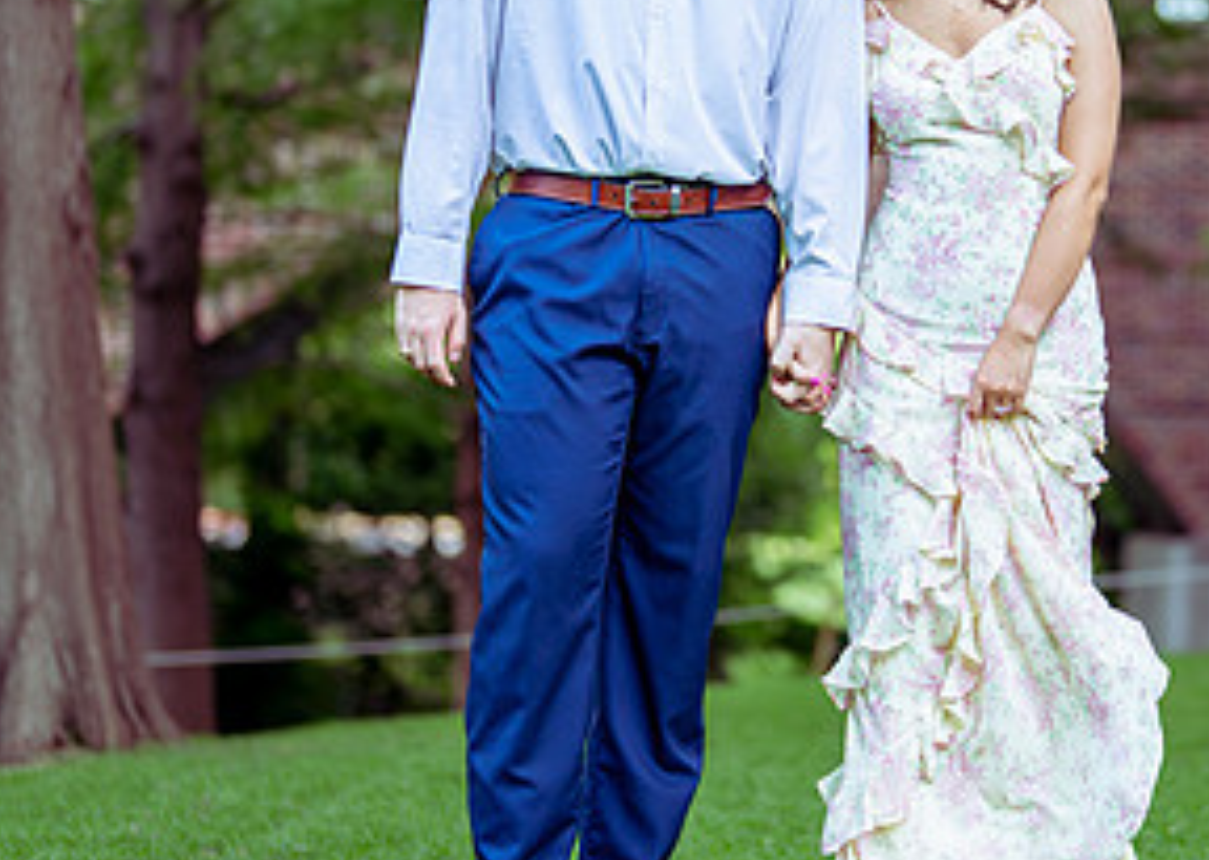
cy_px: 234
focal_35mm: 122
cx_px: 893
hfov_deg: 16.4
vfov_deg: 11.7
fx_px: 4184
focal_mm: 50
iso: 500
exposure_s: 1/1000
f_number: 1.2
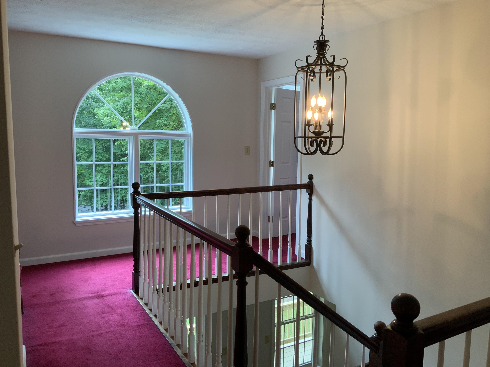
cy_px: 184
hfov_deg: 61.7
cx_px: 245
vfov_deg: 48.2
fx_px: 411
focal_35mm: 29
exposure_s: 1/60
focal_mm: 3
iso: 50
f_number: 1.8
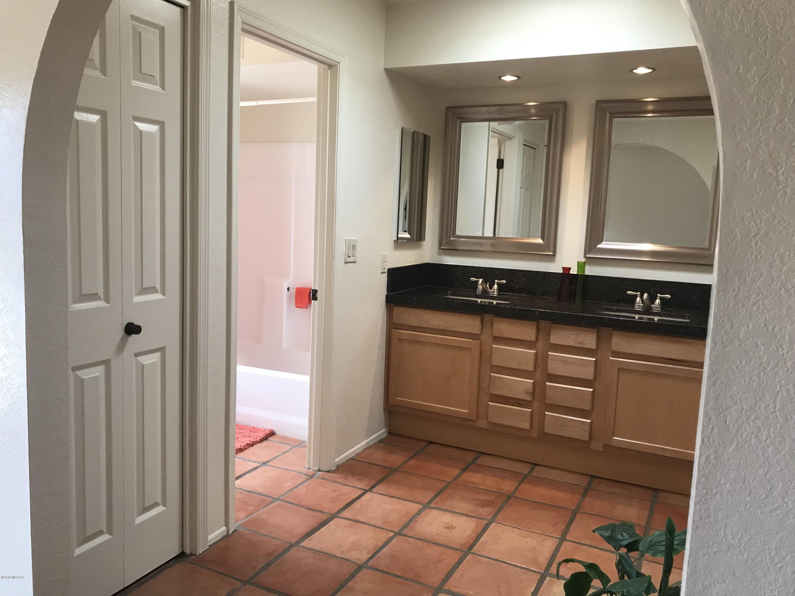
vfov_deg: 49.7
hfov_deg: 63.4
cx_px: 398
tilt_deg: -7.3
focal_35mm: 28
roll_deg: -3.1
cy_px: 298
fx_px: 643
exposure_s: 1/30
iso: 32
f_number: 1.8
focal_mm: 3.99
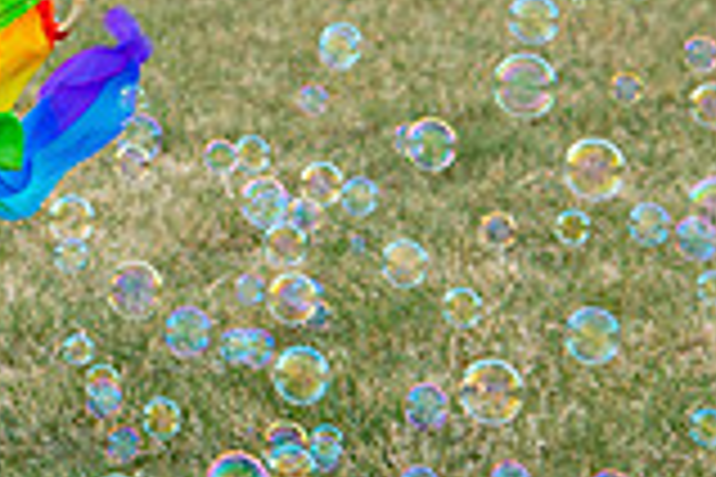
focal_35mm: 306
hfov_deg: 6.7
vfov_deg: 4.5
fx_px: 6086
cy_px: -319
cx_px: -175
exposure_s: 1/320
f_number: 5
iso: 200
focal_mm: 70
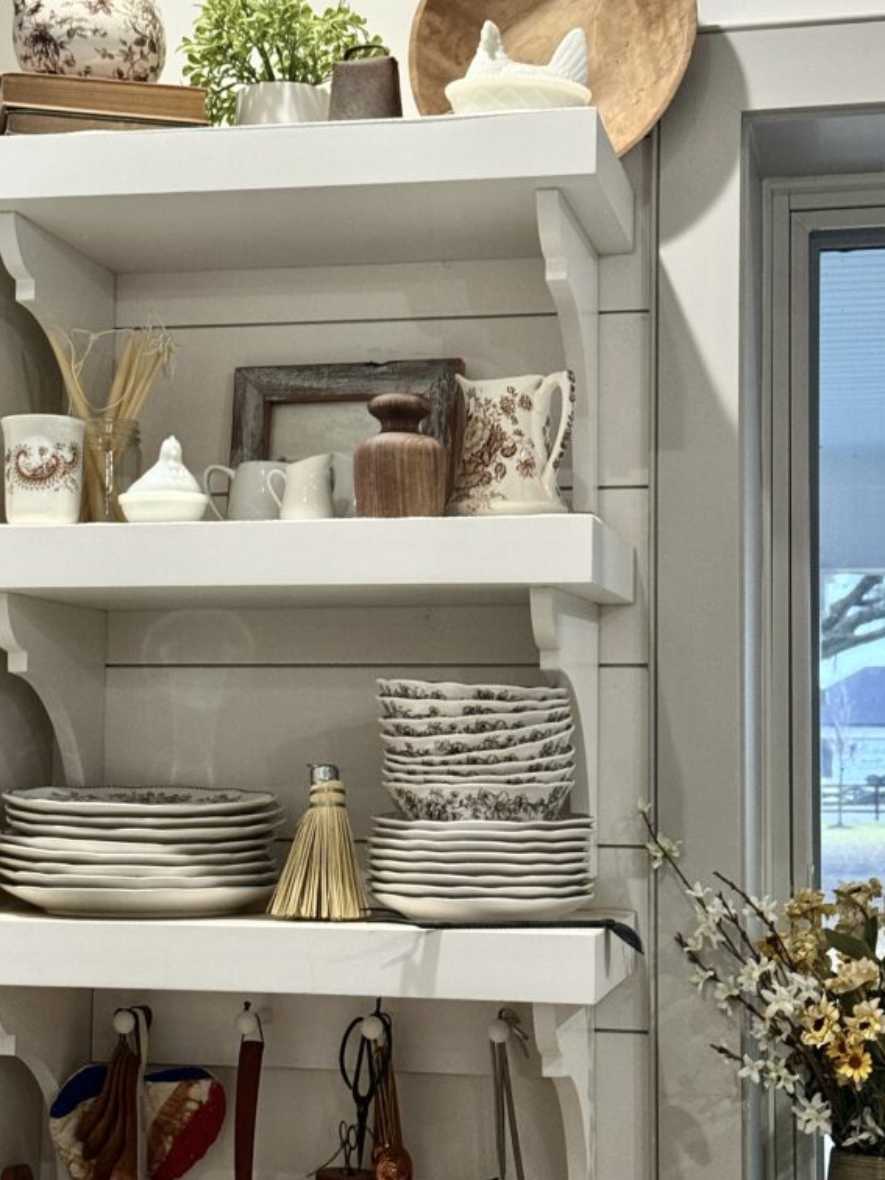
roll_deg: -0.7
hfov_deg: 22.6
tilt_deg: +5.5
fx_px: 2216
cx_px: 390
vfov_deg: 29.8
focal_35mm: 65
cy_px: 596
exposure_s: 1/40
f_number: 1.78
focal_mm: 6.76
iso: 250
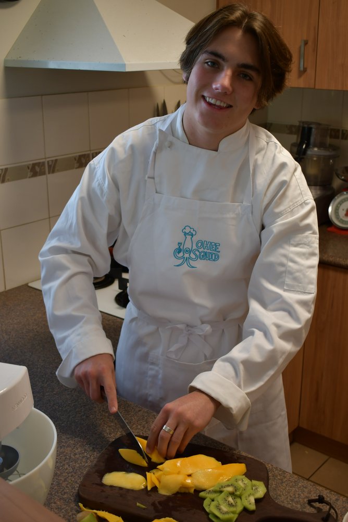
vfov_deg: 45.4
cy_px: 261
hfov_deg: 31.2
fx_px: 623
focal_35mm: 43
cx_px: 174
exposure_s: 1/50
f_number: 4.2
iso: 400
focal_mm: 29
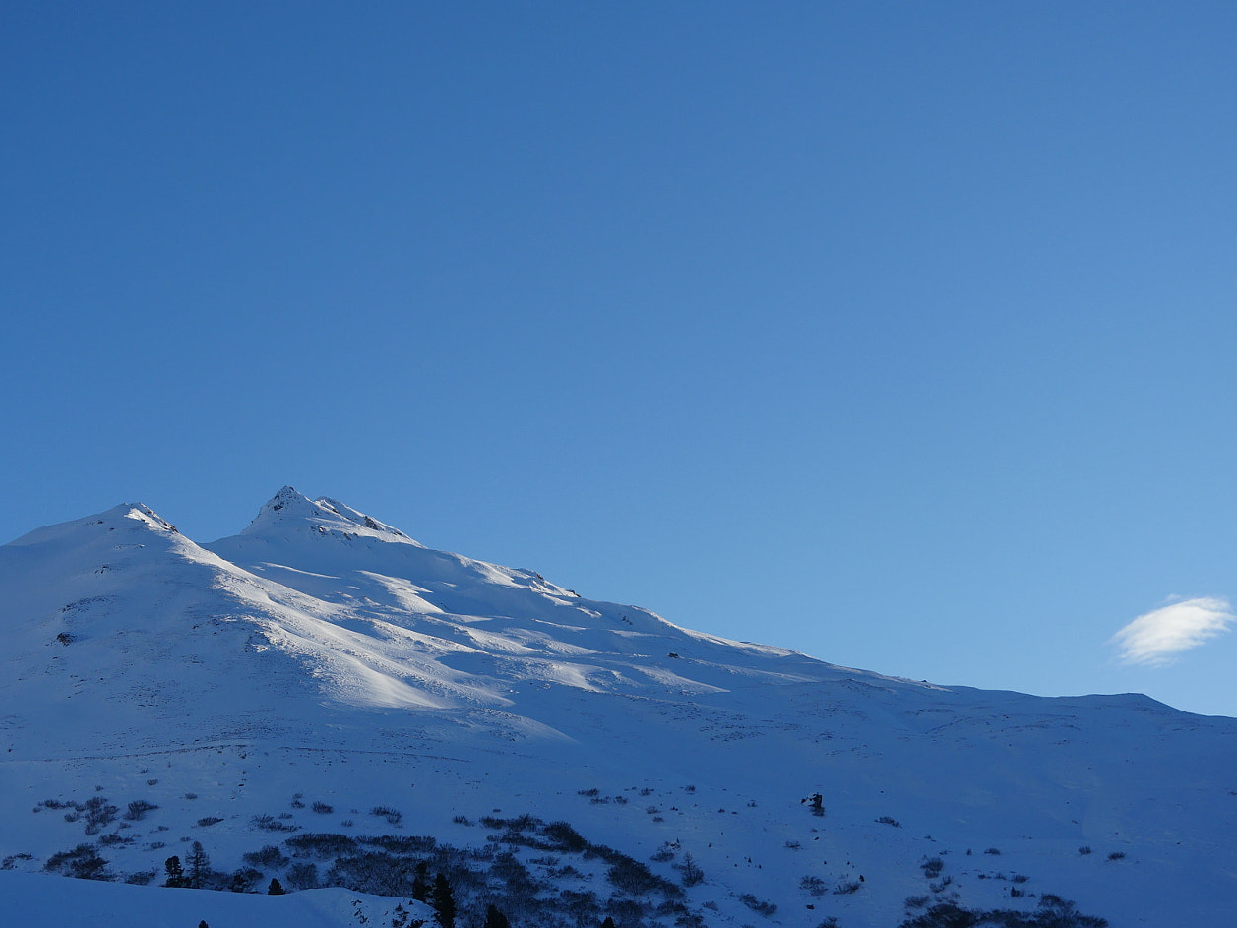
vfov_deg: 26.0
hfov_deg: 34.2
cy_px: 575
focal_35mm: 56
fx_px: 2001
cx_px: 465
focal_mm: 22
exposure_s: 1/1300
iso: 200
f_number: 4.5
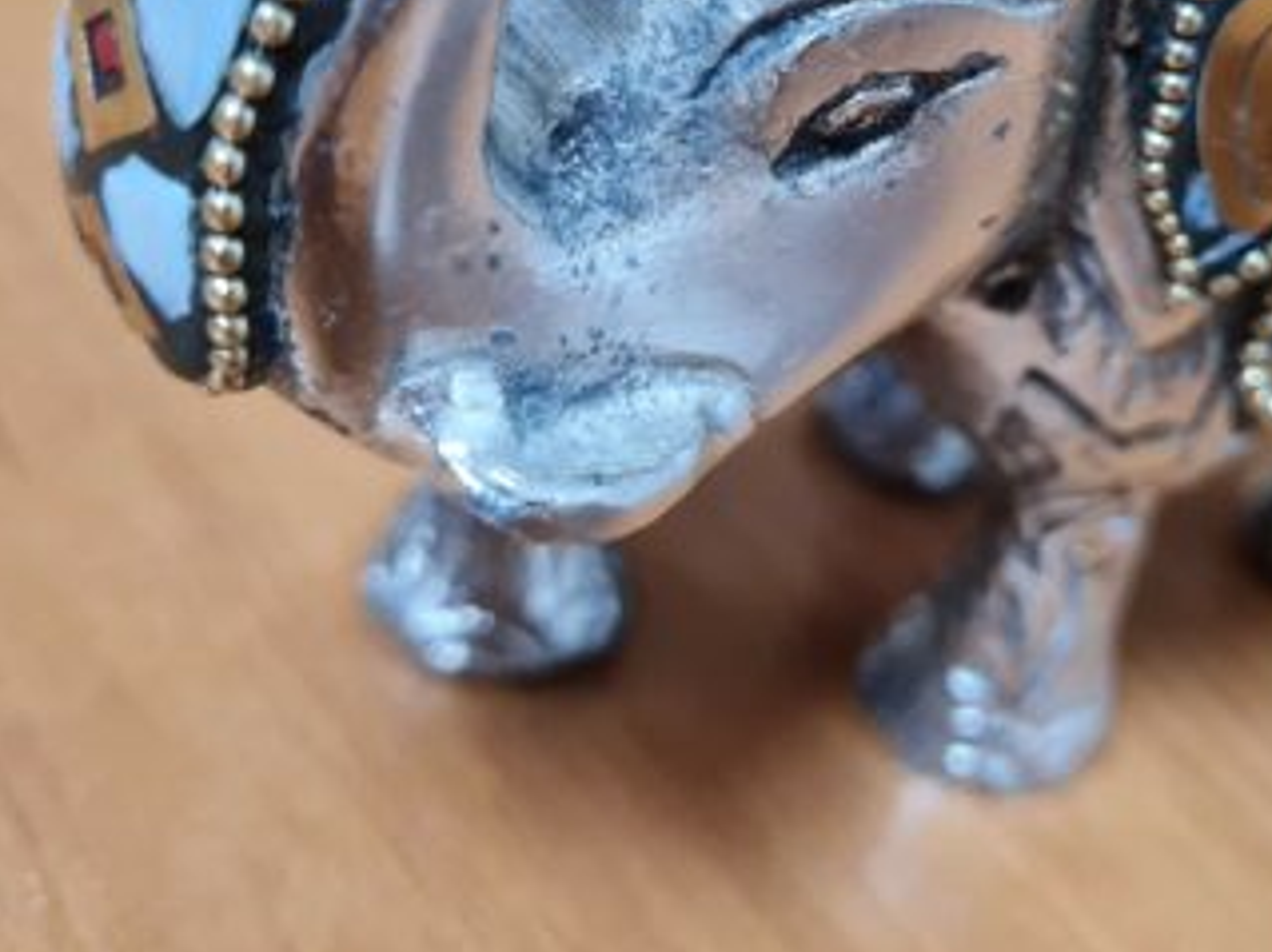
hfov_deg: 33.4
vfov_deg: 25.1
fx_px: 2094
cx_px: 869
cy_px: 161
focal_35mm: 57
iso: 500
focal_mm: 5.4
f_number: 1.8
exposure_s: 1/40
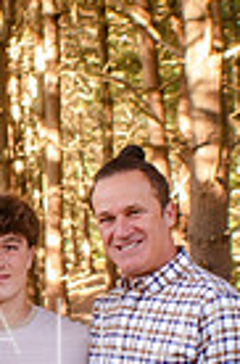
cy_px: 243
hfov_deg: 7.9
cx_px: -29
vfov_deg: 12.0
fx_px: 1723
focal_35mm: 171
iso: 640
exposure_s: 1/60
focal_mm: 35
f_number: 4
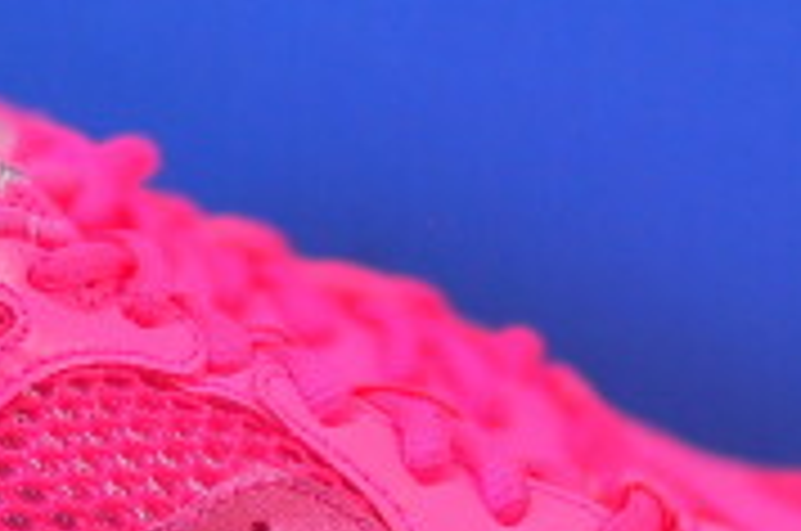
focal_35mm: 338
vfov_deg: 4.1
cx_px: 140
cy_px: 182
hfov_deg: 6.1
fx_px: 7507
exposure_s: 1/320
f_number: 2.5
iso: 250
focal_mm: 50
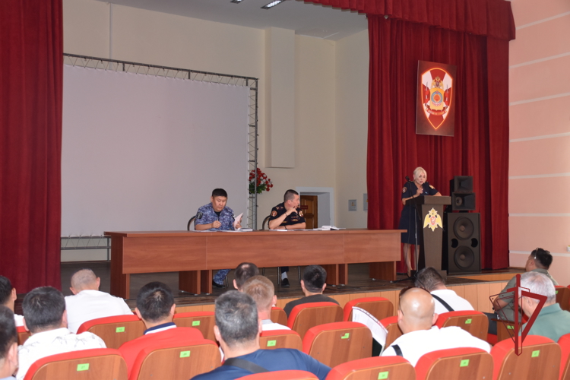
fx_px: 712
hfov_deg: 43.6
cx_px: 285
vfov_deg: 29.9
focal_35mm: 45
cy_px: 190
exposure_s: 1/80
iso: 800
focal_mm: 30
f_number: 4.5
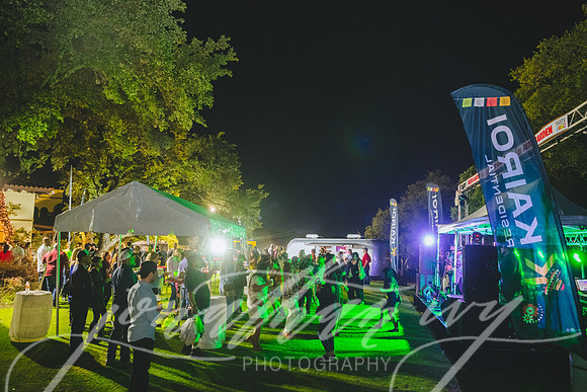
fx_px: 391
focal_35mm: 24
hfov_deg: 73.7
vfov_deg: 53.2
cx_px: 294
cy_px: 196
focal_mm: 24
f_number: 3.5
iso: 4000
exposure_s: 1/40
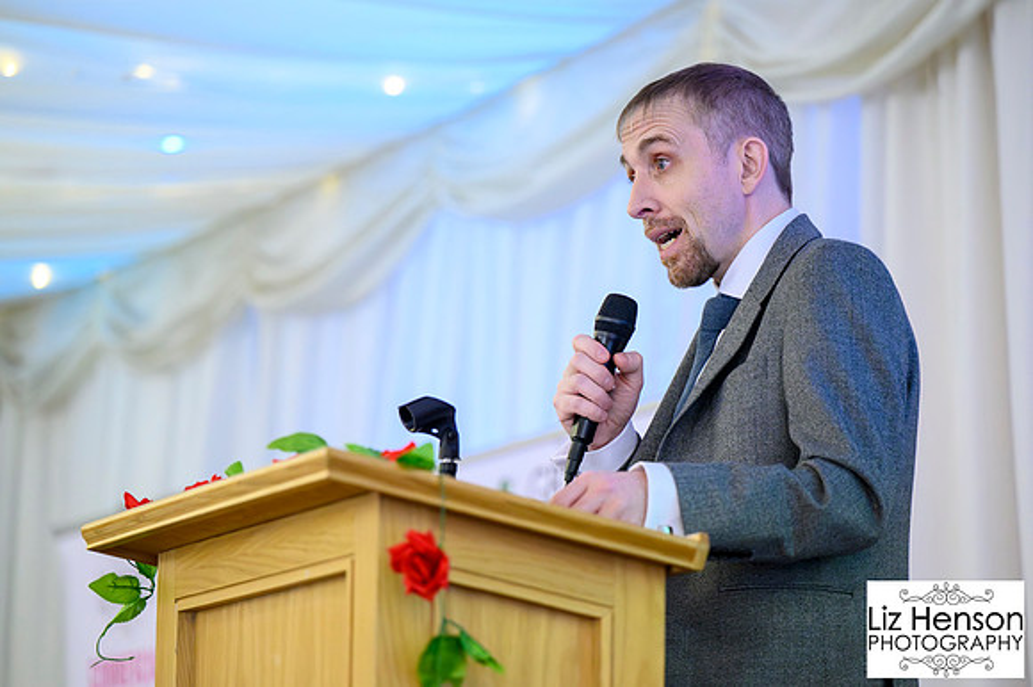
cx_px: 537
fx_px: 3966
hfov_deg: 14.8
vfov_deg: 9.9
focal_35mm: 138
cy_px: 330
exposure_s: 1/200
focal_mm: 130
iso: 12800
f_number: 2.8
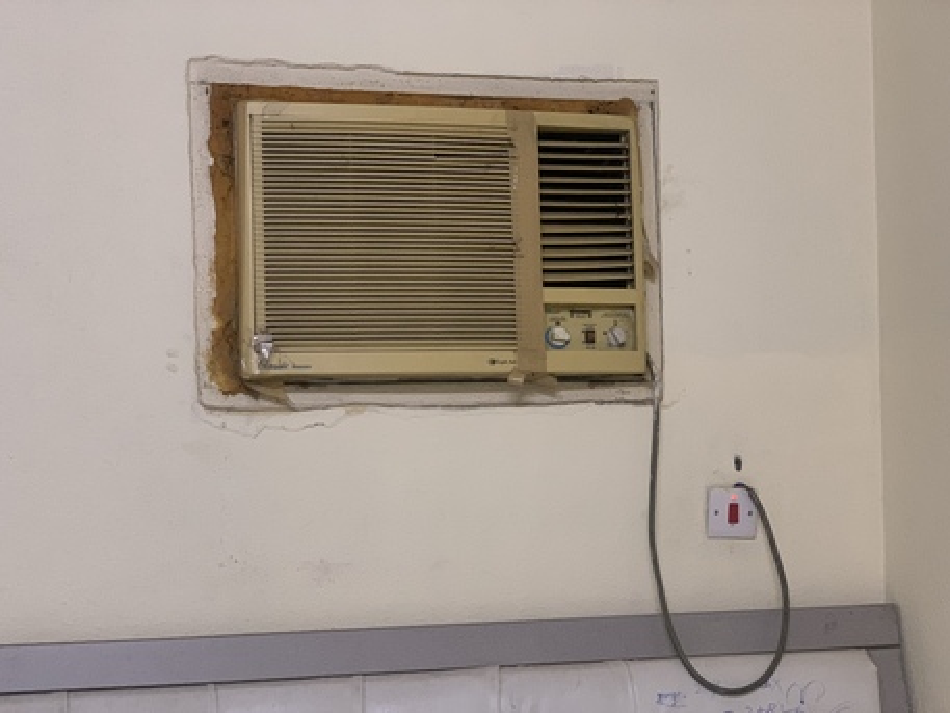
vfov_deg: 28.0
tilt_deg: +0.7
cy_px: 356
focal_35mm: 52
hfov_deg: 36.8
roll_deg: +0.6
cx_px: 475
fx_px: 1427
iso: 400
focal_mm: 6
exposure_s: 1/60
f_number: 2.4
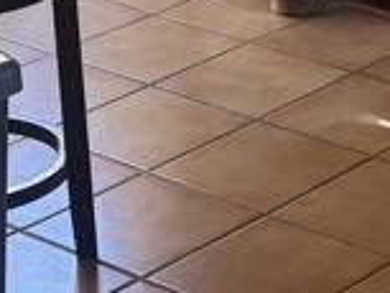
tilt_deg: -10.8
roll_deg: -1.3
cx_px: 512
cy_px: -339
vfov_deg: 8.1
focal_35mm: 174
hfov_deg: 11.1
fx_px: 1962
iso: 125
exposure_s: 1/111
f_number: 1.6
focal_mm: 5.96
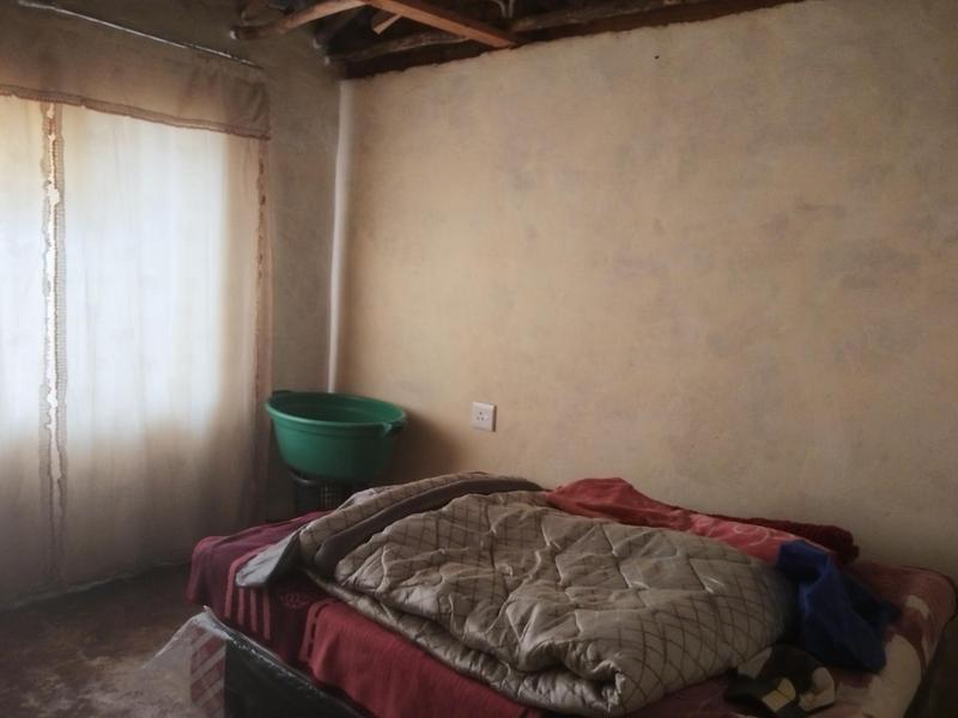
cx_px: 479
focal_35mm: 26
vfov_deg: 53.1
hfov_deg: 67.3
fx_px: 720
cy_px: 359
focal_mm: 4.95
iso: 1604
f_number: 1.9
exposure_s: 1/20
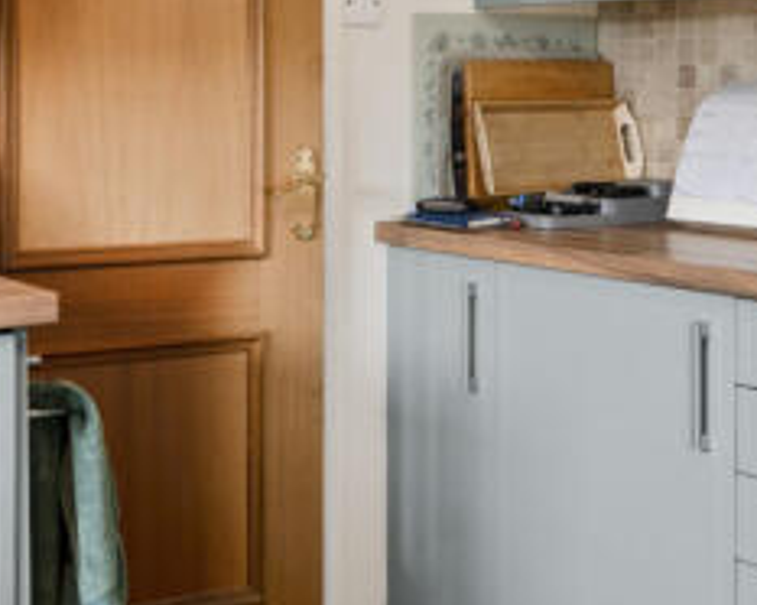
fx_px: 1477
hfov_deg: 28.3
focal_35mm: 66
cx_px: 182
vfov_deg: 22.8
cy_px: 109
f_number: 8
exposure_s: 1/8
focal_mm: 16
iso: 250
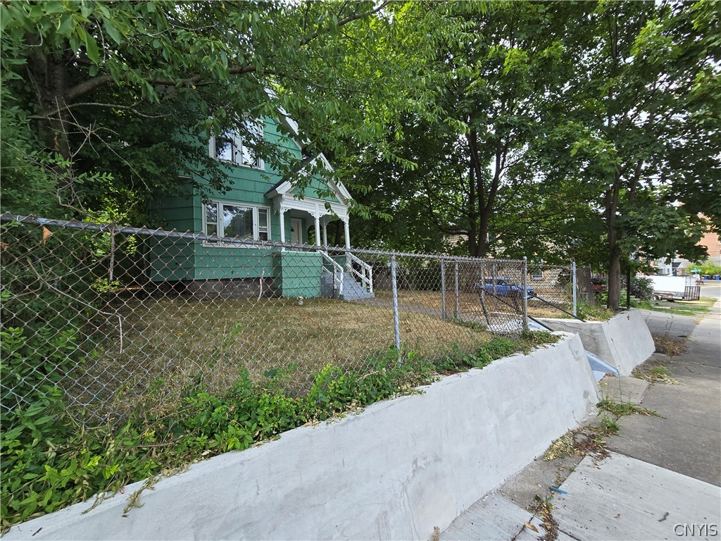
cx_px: 360
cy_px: 270
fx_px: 271
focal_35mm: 13
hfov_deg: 106.2
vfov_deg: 89.9
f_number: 2.2
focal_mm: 2.2
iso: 50
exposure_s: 1/343
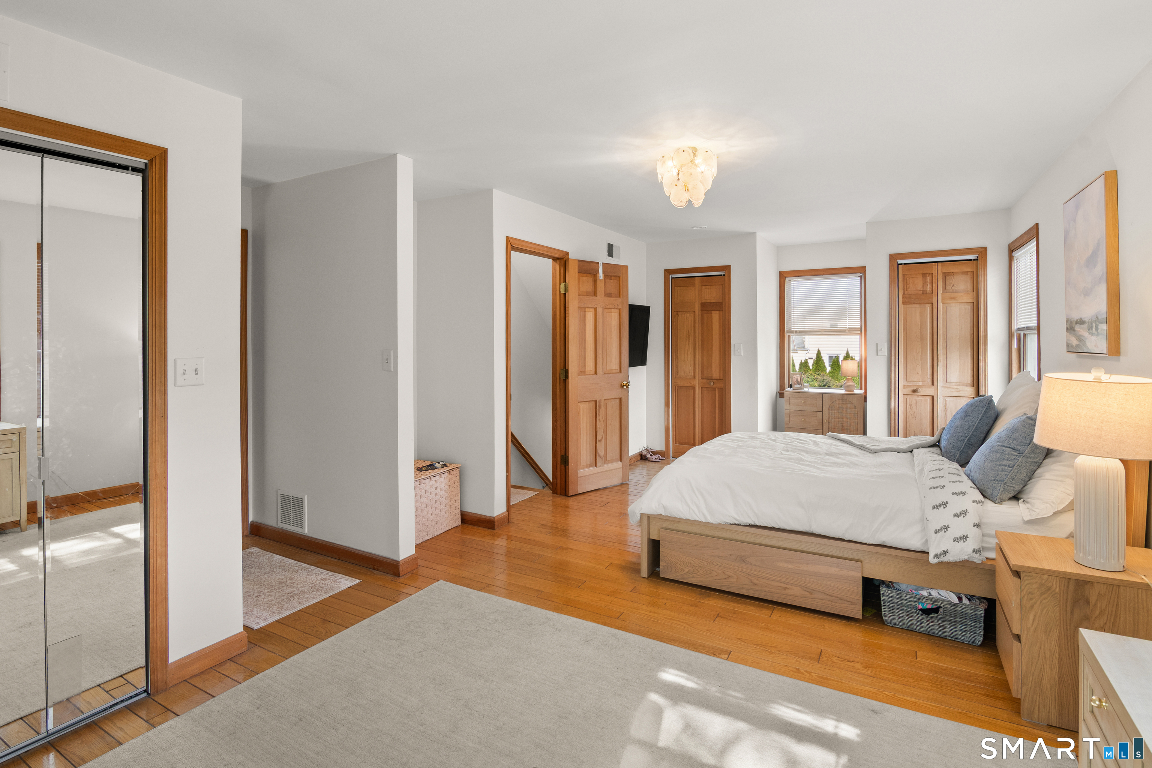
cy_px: 384
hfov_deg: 96.7
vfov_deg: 73.7
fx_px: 512
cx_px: 576
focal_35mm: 16
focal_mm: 11
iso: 100
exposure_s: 1/2
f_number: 8
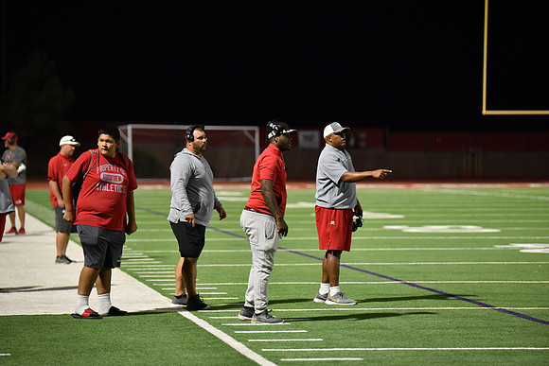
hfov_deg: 12.4
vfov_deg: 8.3
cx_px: 274
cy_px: 183
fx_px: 2517
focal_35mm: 165
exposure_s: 1/500
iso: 4000
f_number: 2.8
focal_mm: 165
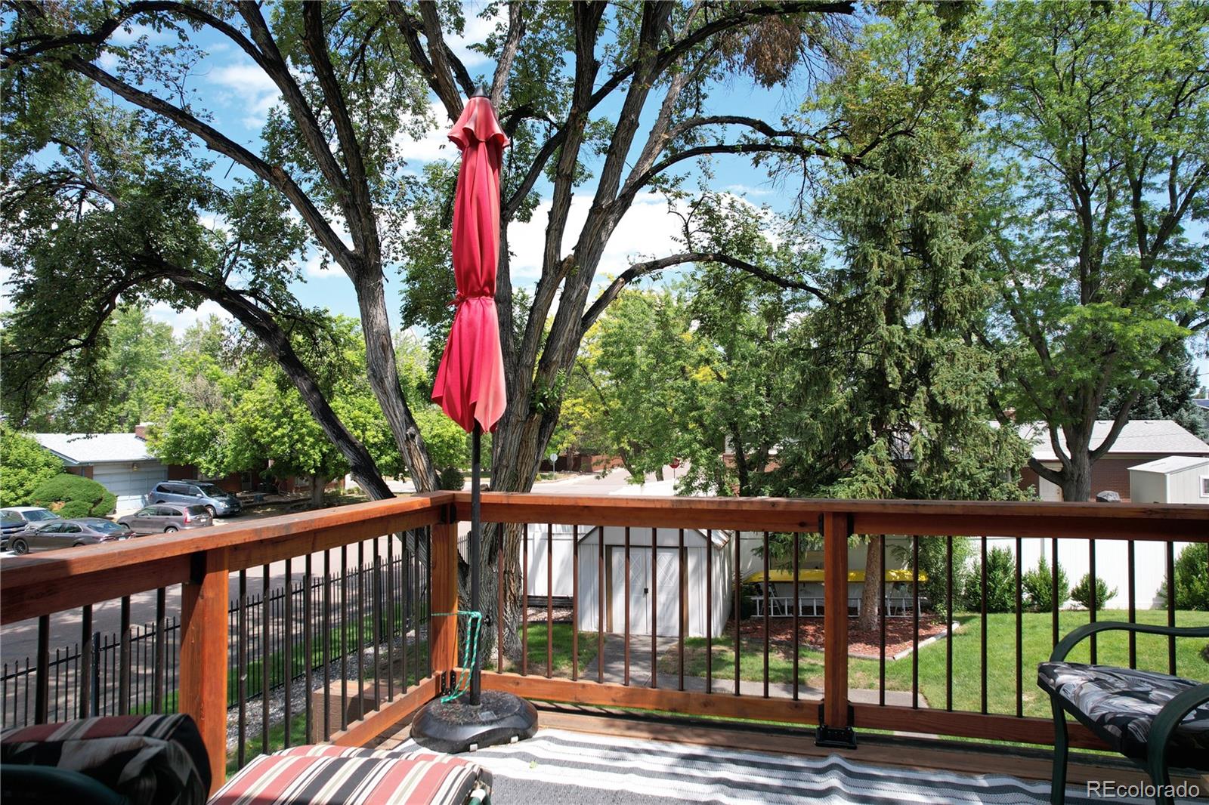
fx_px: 739
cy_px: 402
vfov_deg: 57.2
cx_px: 604
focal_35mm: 22
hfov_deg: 78.6
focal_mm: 8.38
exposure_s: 1/1000
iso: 100
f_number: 2.8
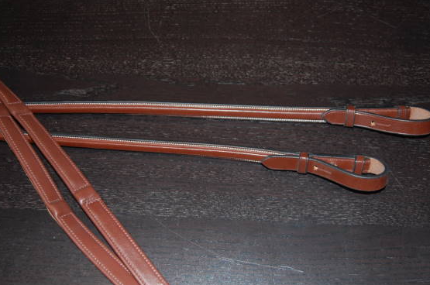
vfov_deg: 29.8
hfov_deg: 43.7
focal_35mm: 45
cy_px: 144
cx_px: 218
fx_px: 537
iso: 400
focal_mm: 26
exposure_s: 1/60
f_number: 4.2
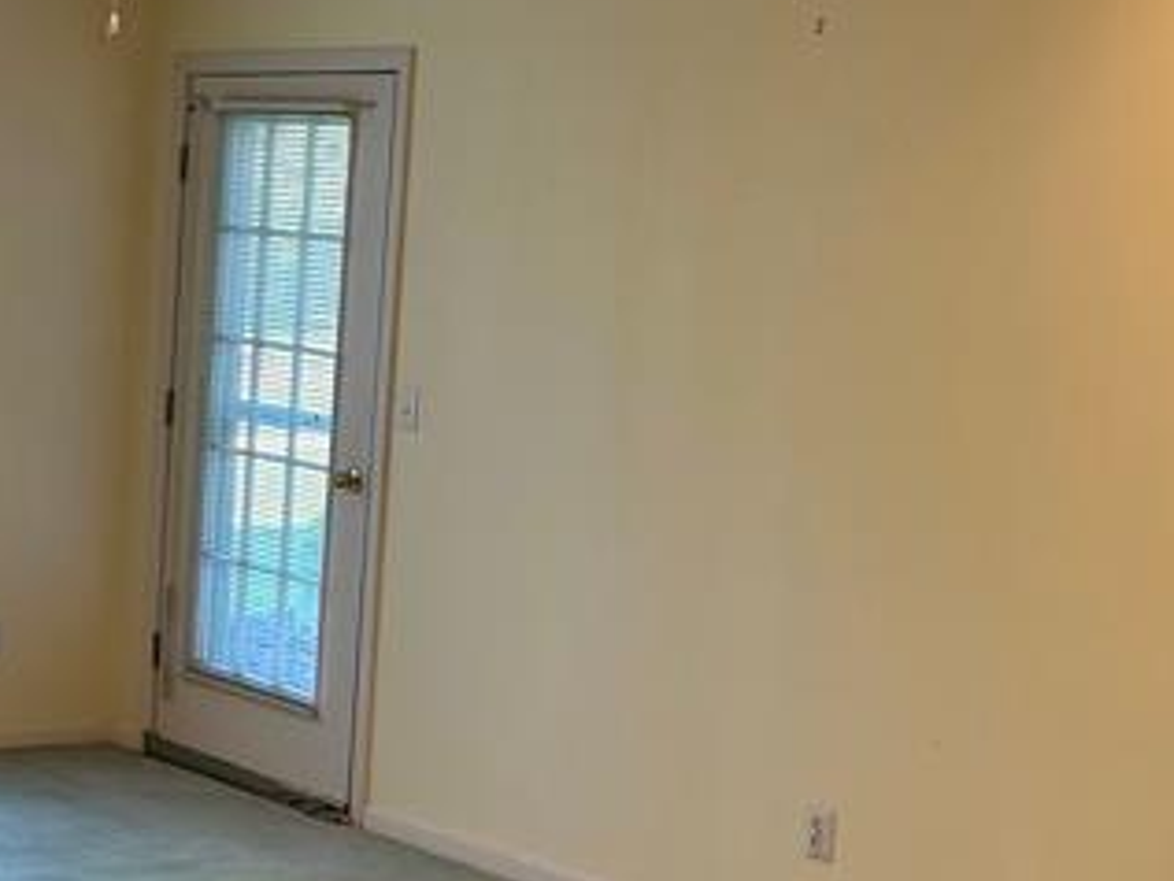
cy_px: 355
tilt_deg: -3.2
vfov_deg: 17.6
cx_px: -215
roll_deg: -2.2
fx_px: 2850
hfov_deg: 21.7
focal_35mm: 84
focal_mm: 5.7
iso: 64
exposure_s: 1/120
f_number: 1.5
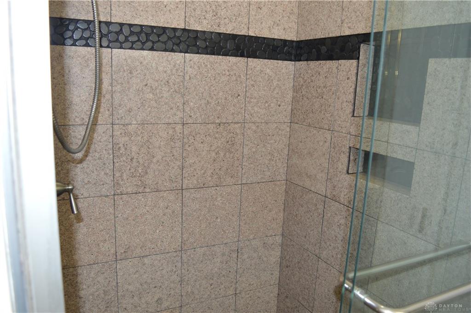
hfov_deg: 67.4
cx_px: 236
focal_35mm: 27
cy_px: 156
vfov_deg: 47.8
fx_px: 353
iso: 640
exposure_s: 1/60
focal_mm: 18
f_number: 3.5
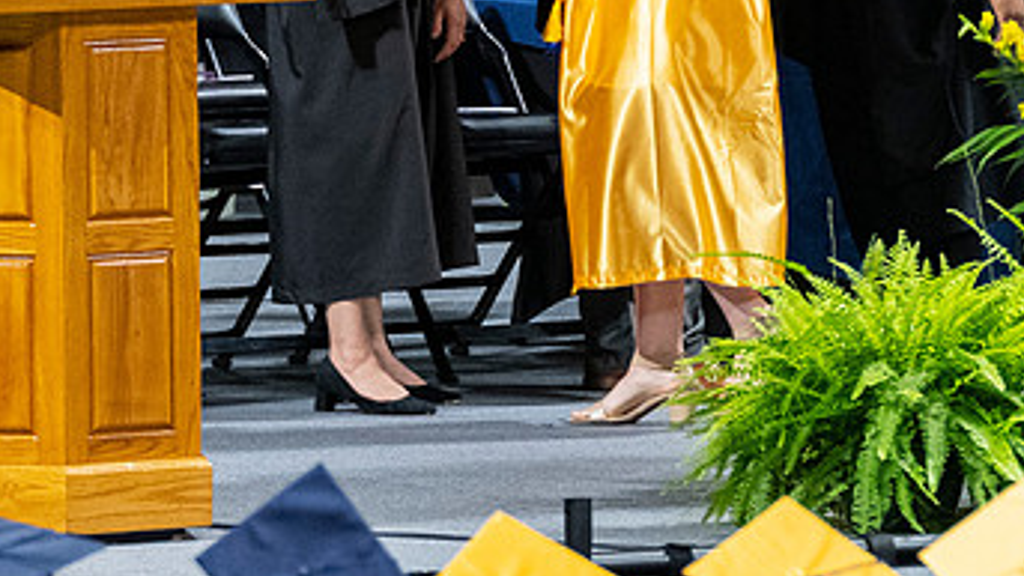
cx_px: 620
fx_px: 19443
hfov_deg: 3.0
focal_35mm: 716
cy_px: 20
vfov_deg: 1.7
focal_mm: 200
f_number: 4
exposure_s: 1/200
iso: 2000
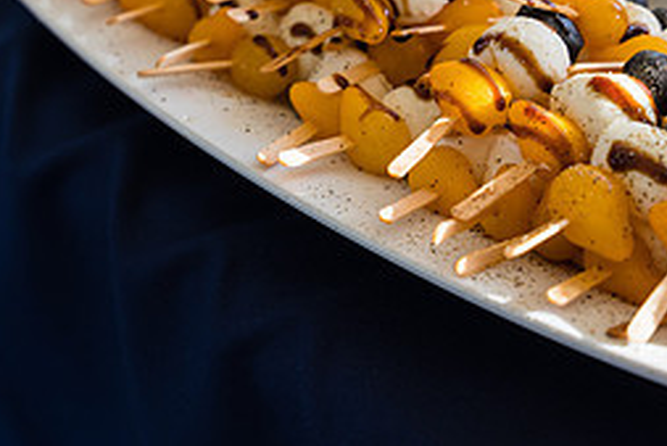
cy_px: 12
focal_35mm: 118
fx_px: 2187
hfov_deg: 17.2
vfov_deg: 11.5
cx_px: 554
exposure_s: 1/100
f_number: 3.5
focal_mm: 51.5
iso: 160
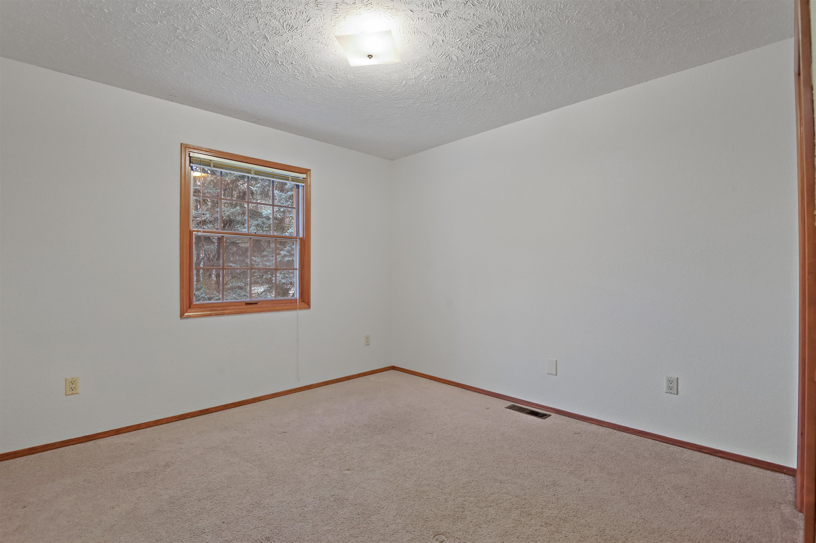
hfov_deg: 96.8
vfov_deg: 73.7
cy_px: 272
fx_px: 362
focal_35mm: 16
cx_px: 408
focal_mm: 16
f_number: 8
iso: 400
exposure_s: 1.6
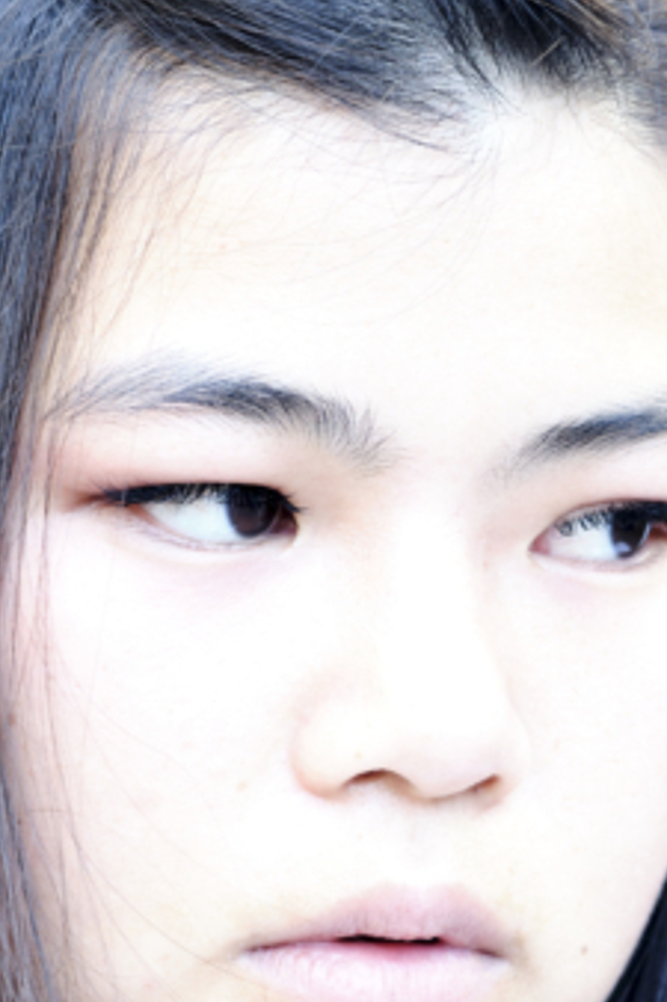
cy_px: 983
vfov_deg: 10.0
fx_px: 5703
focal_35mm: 205
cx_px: 747
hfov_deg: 6.7
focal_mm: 56
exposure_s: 1/30
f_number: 4.5
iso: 320
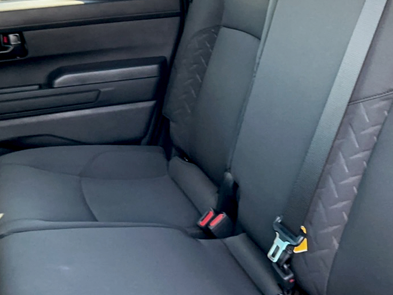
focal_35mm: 42
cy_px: 97
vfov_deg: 34.0
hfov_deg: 44.1
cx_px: 264
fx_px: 477
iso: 100
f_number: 1.8
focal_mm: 3
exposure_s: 1/60
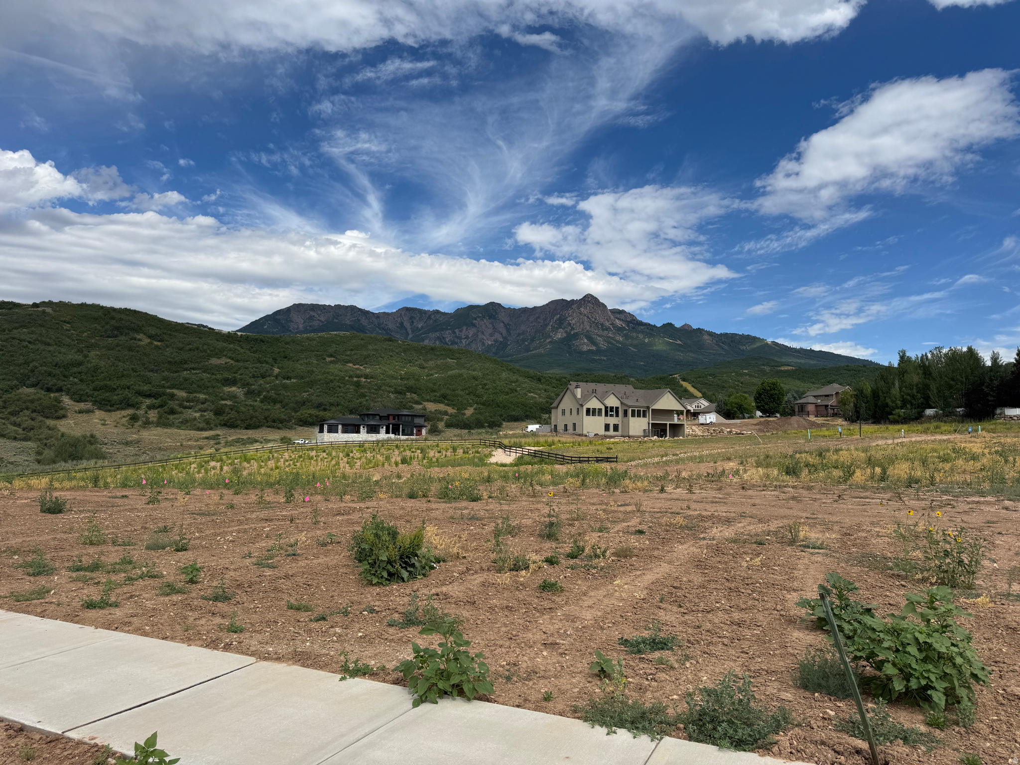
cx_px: 510
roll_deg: -1.3
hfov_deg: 71.6
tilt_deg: +4.0
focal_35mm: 24
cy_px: 382
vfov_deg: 56.8
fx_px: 707
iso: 80
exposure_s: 1/6410
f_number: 1.78
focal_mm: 6.76
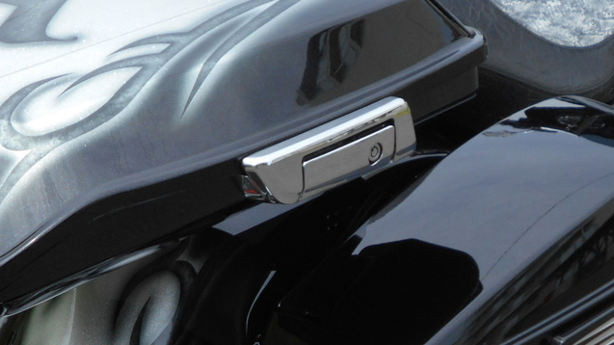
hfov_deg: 17.8
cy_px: 187
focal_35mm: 119
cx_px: 83
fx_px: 1937
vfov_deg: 10.2
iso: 80
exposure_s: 1/400
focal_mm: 10
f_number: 4.9
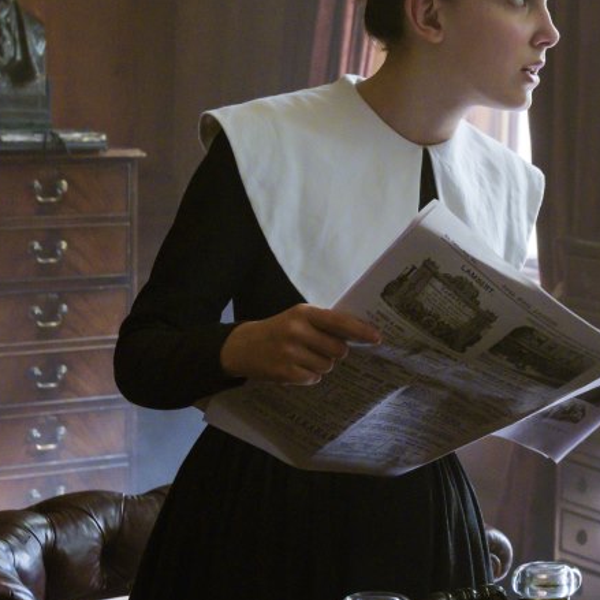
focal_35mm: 114
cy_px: 249
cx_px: 779
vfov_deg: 15.3
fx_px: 2236
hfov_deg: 14.6
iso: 800
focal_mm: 33
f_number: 5
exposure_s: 1/80
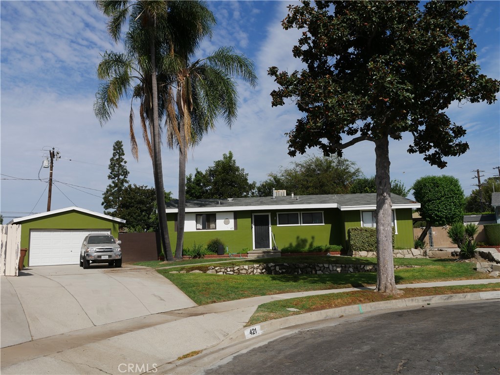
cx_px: 250
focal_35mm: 30
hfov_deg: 59.9
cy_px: 188
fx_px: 433
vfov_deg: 46.8
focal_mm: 15
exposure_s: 1/800
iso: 200
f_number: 8
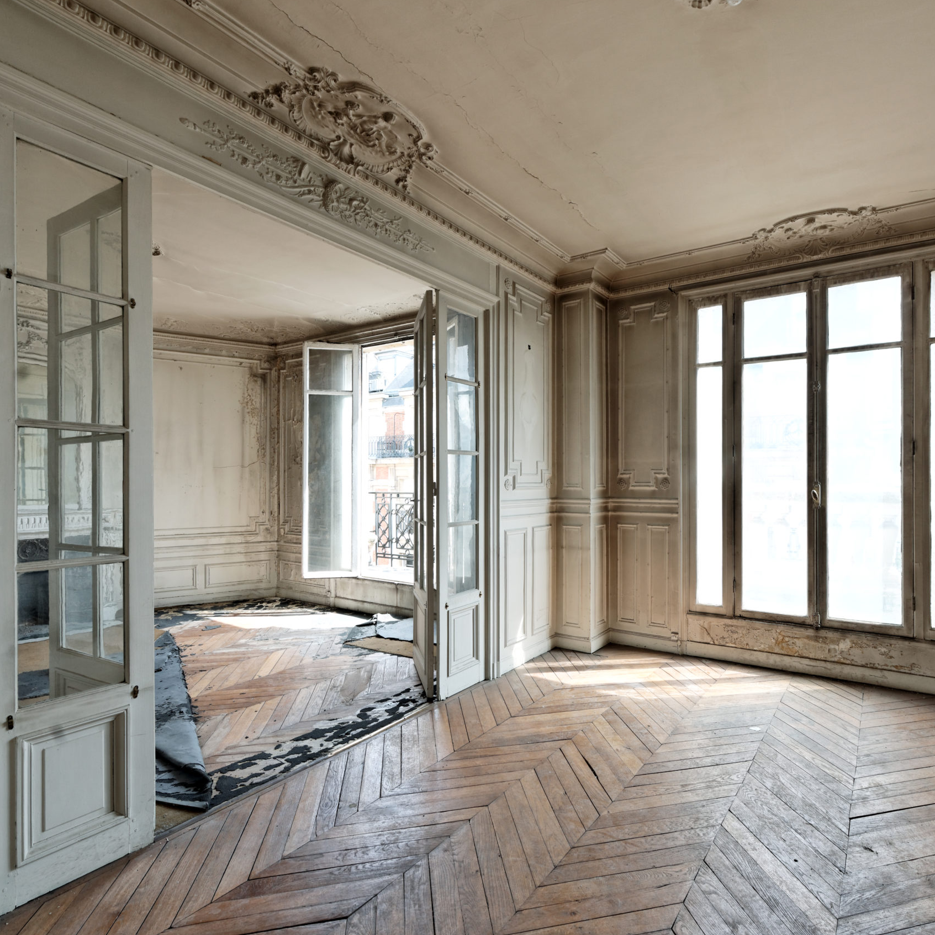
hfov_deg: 80.3
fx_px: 550
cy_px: 468
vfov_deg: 80.7
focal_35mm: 18
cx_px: 533
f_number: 8
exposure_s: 1/30
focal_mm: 14
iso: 160
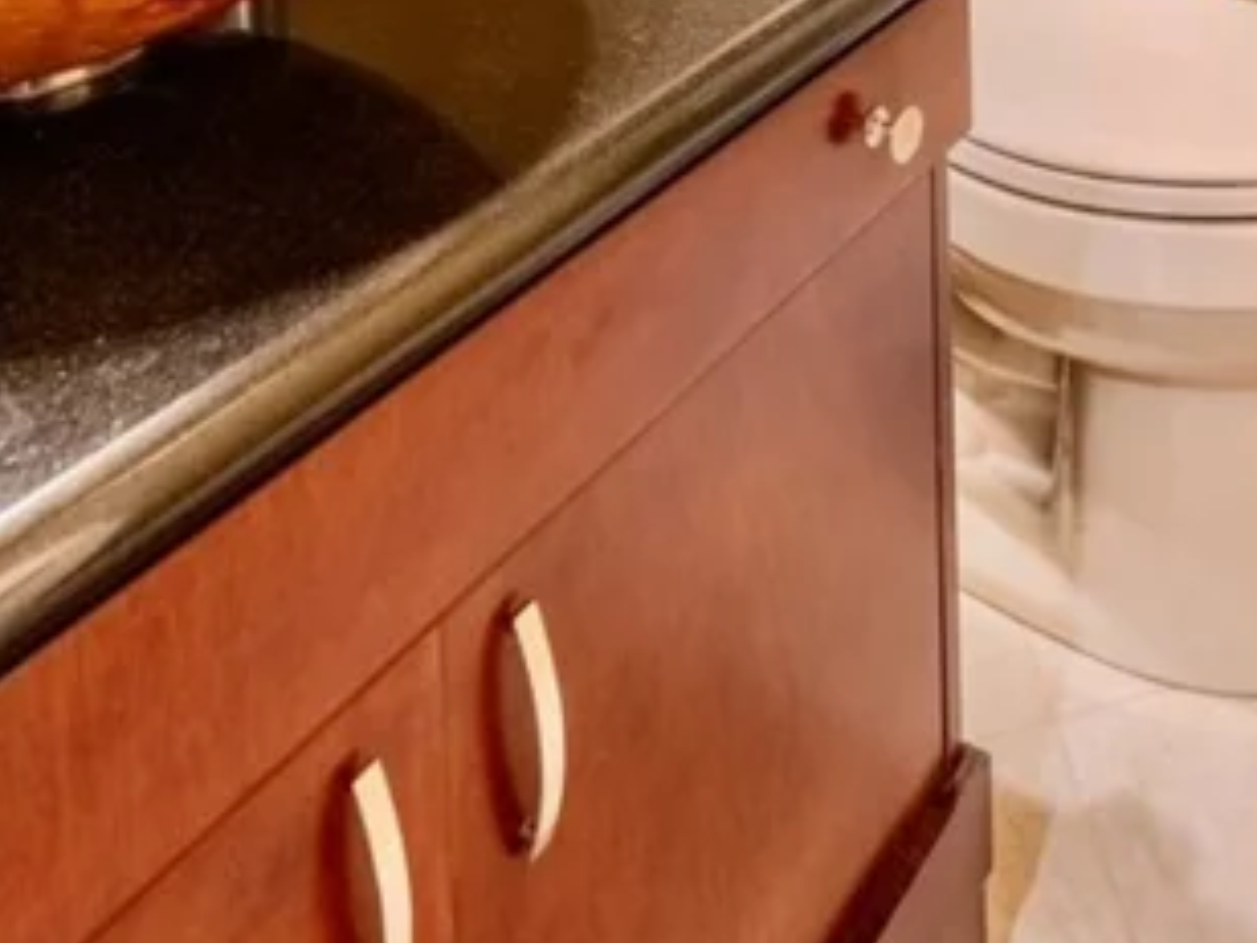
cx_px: 731
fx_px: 1525
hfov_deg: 44.6
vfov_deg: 32.5
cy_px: 78
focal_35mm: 42
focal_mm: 16
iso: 800
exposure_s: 1/80
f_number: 7.1
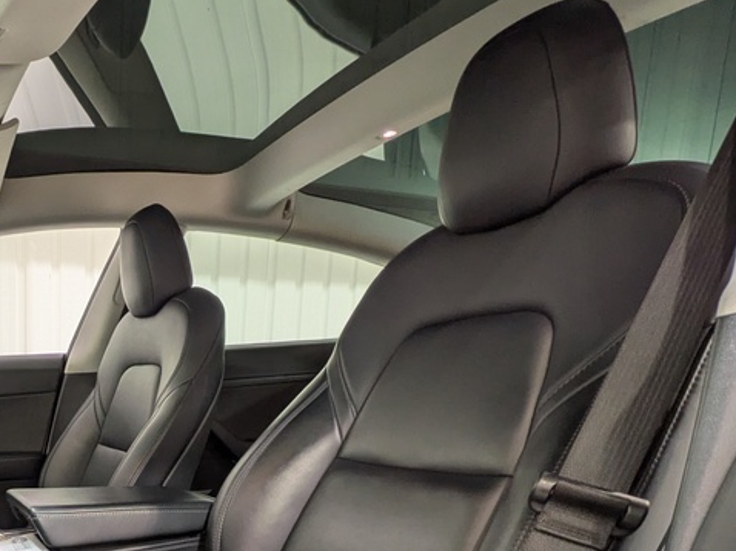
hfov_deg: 51.8
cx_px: 54
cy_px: 500
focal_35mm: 30
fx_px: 638
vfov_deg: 42.7
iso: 53
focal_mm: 1.83
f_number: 2.2
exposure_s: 1/24
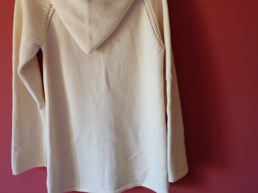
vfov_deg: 36.7
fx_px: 291
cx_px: 114
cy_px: 75
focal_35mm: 39
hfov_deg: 47.8
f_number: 2.8
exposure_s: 1/30
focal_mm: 5.2
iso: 320
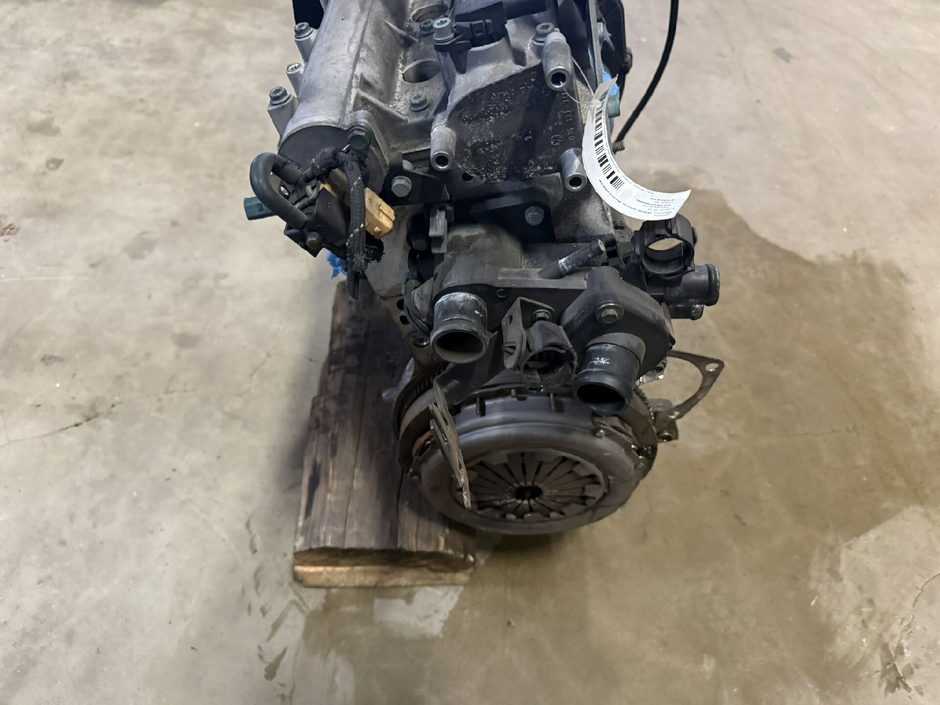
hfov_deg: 71.6
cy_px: 352
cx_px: 470
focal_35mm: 24
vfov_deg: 56.8
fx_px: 652
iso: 1000
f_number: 1.78
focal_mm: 6.76
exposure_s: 1/36
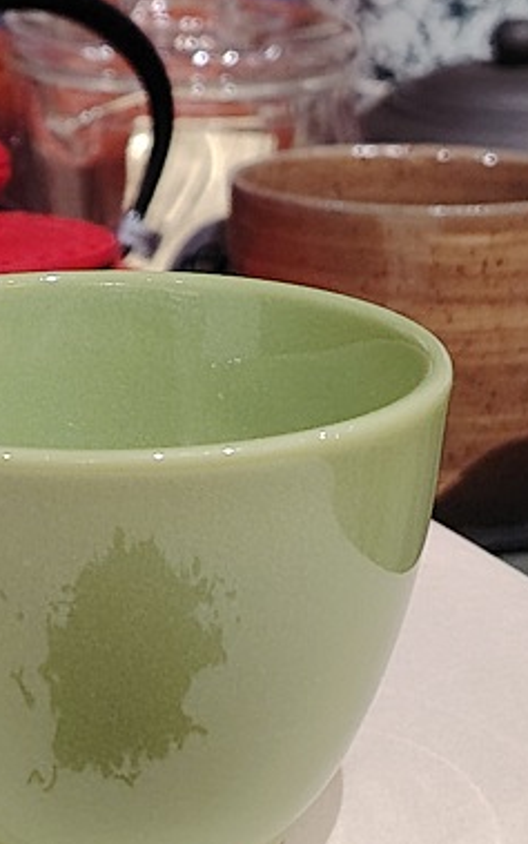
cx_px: -13
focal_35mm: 137
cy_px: 212
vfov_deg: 15.2
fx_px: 3153
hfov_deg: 9.5
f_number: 1.75
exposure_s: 1/50
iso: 741
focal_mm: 5.25
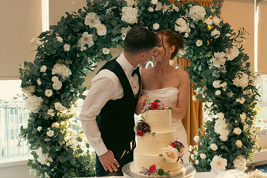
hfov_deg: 46.4
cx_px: 134
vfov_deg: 31.9
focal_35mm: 42
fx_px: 312
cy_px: 89
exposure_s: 1/160
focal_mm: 28
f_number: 3.5
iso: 2000
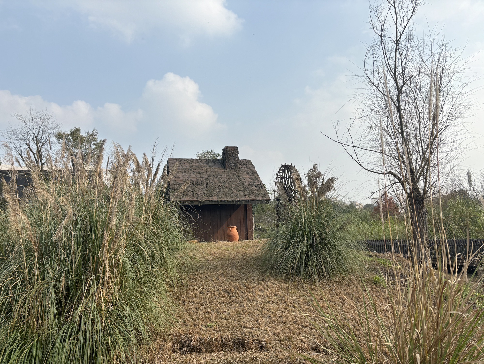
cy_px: 182
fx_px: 364
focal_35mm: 26
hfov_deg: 67.3
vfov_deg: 53.1
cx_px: 242
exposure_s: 1/3205
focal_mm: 5.96
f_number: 1.6
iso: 50
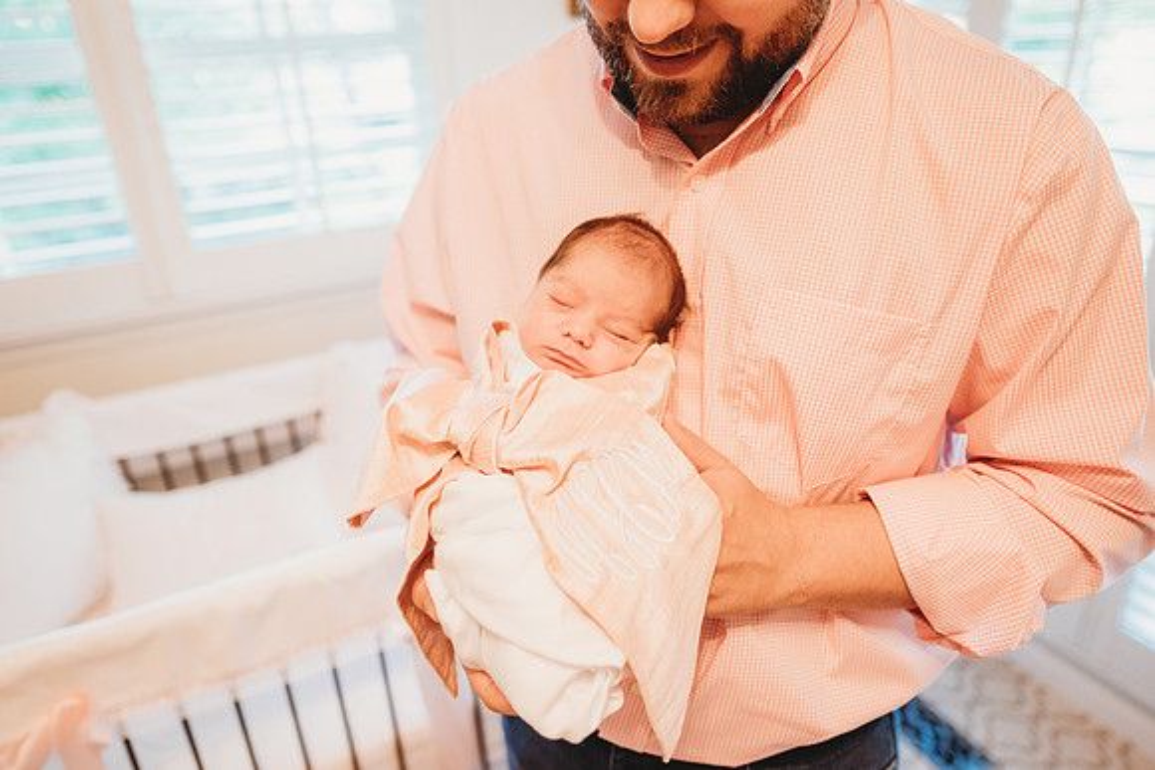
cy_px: 385
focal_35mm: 24
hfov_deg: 73.7
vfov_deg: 53.2
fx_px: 770
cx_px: 578
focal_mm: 24
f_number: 2.5
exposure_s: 1/160
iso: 1250
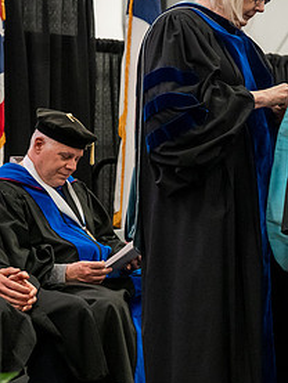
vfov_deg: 12.0
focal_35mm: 165
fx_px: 1829
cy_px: 125
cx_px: 269
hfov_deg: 9.0
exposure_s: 1/250
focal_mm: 82
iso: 6400
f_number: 5
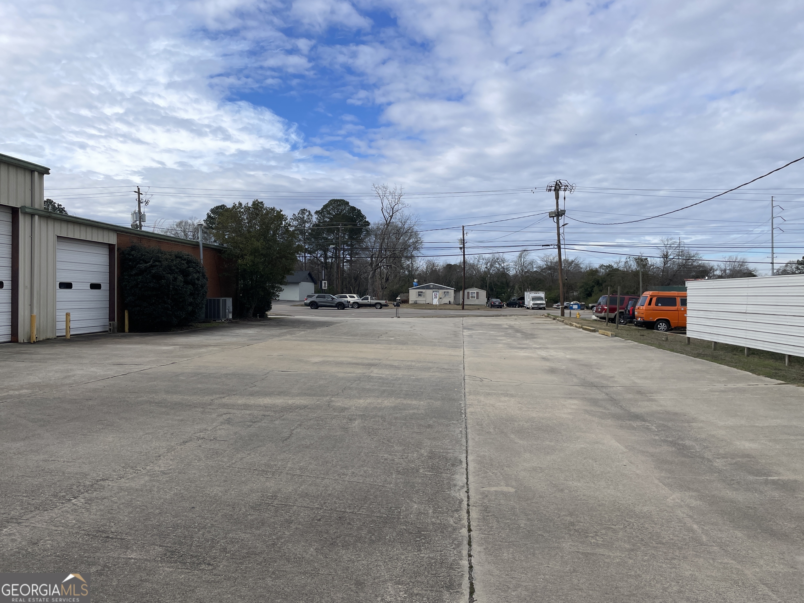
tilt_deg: -0.3
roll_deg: +0.2
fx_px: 604
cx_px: 402
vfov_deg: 53.1
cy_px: 302
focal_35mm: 26
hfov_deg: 67.3
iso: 32
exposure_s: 1/4132
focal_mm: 4.2
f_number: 1.6
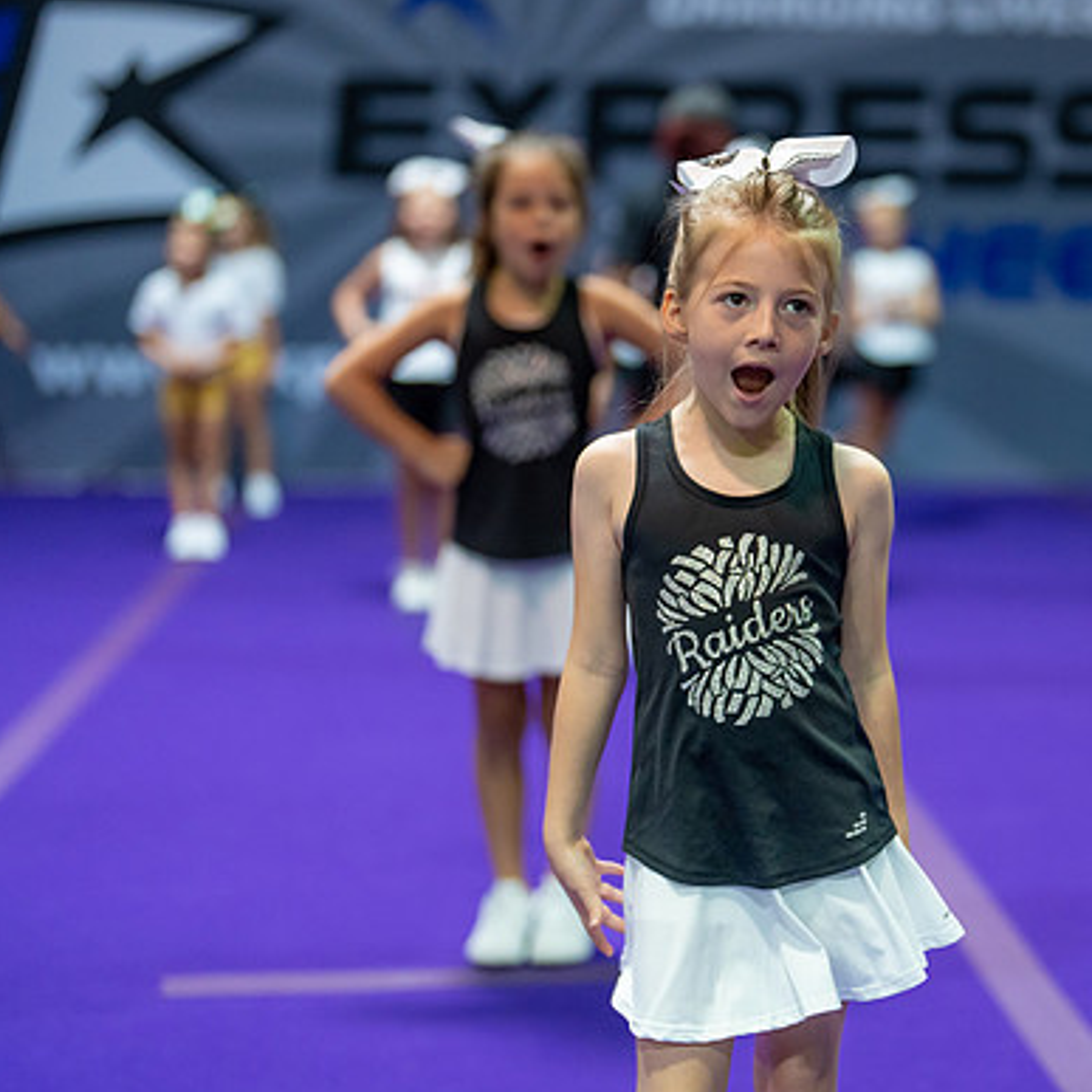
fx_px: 2605
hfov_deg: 23.5
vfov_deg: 23.7
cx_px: 787
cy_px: 502
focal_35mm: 73
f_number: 1.2
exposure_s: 1/640
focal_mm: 50
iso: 1250
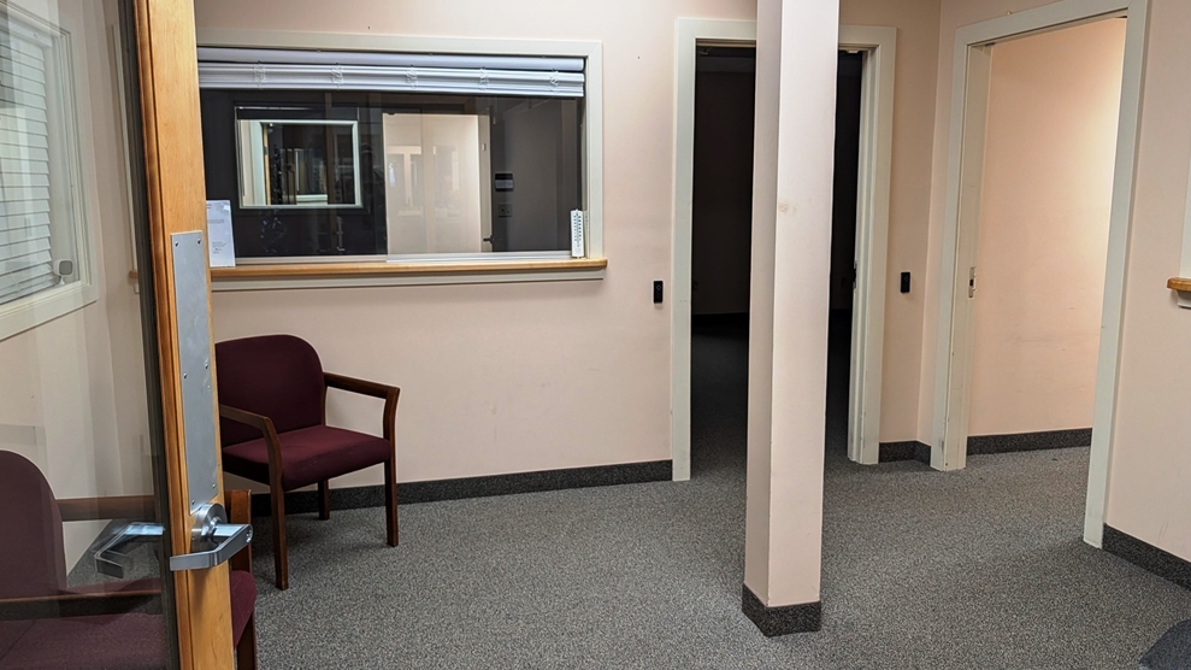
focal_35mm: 27
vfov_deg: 42.8
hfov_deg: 69.9
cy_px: 308
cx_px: 585
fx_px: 853
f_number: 1.68
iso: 56
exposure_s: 1/120
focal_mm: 6.9
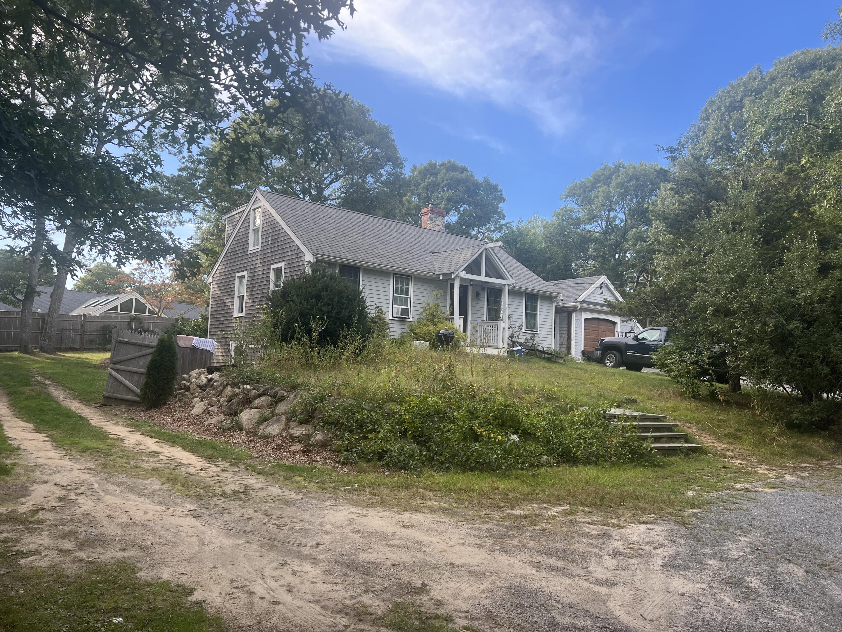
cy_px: 316
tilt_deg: +5.0
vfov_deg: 53.1
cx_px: 421
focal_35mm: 26
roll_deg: -2.4
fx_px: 632
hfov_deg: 67.3
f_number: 1.5
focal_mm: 5.7
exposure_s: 1/853
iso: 50
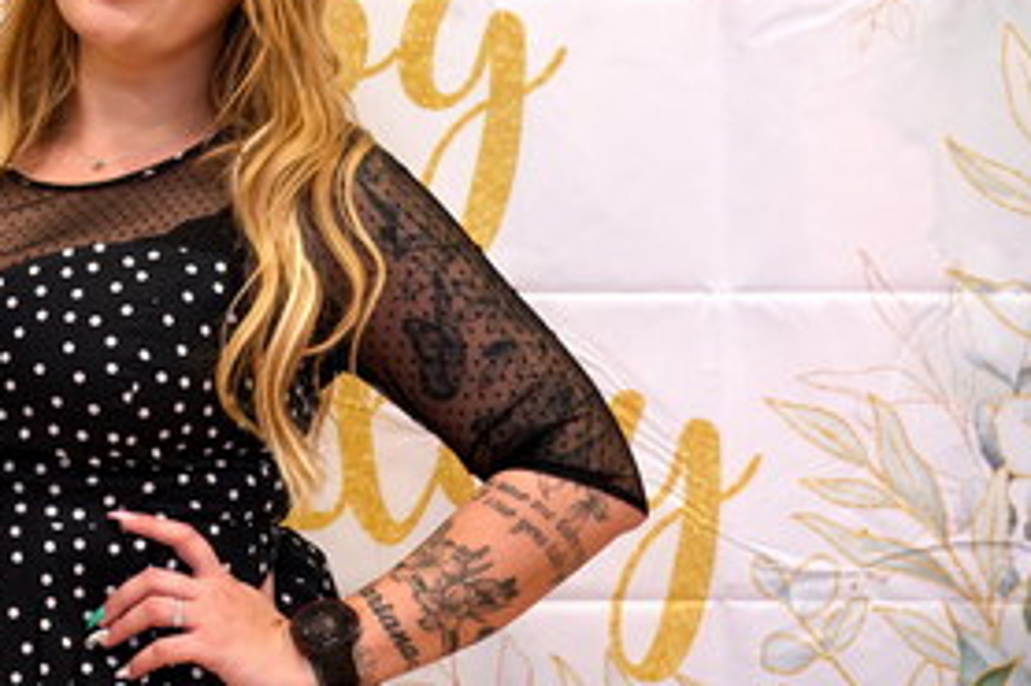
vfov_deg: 12.6
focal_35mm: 108
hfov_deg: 18.7
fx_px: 3091
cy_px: 122
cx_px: 141
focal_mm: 50
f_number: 2.5
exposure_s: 1/50
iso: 500
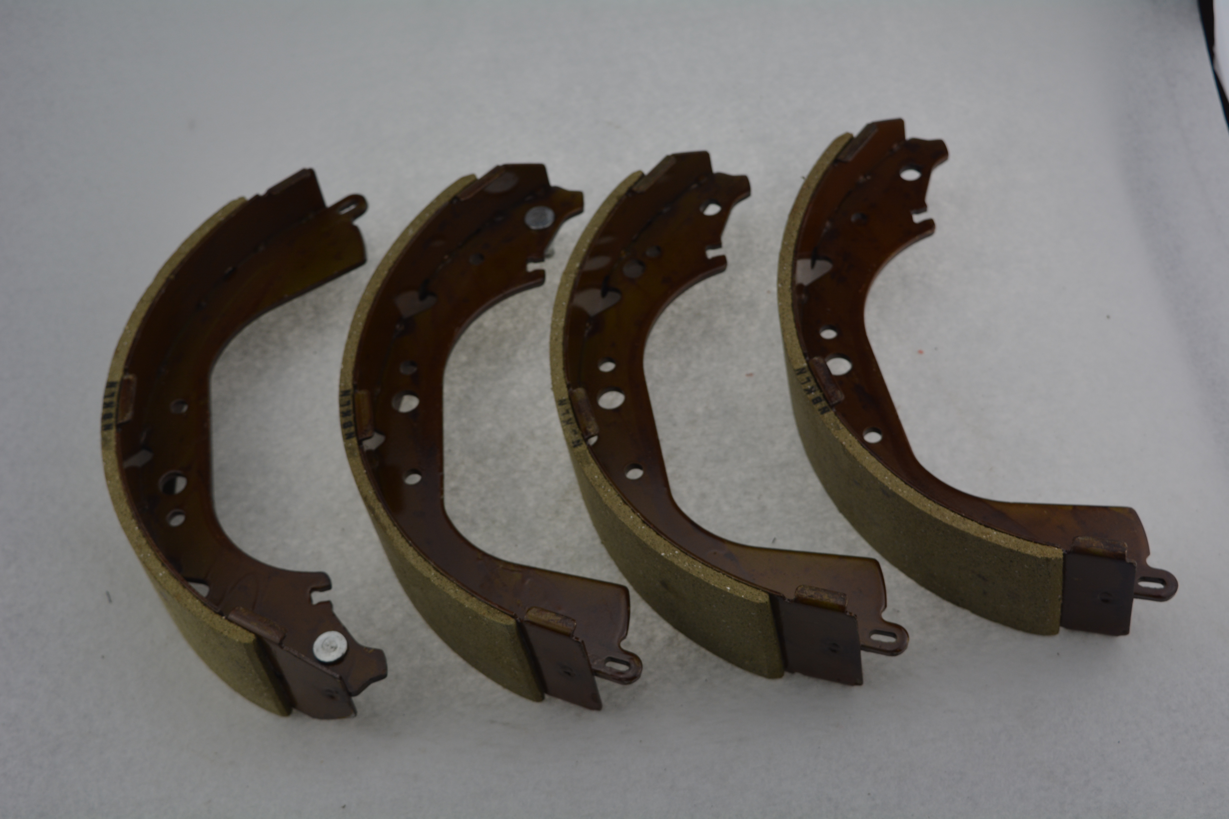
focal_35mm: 57
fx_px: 1946
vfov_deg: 23.8
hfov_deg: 35.1
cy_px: 410
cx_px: 614
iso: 200
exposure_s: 1/160
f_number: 6.3
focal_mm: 38
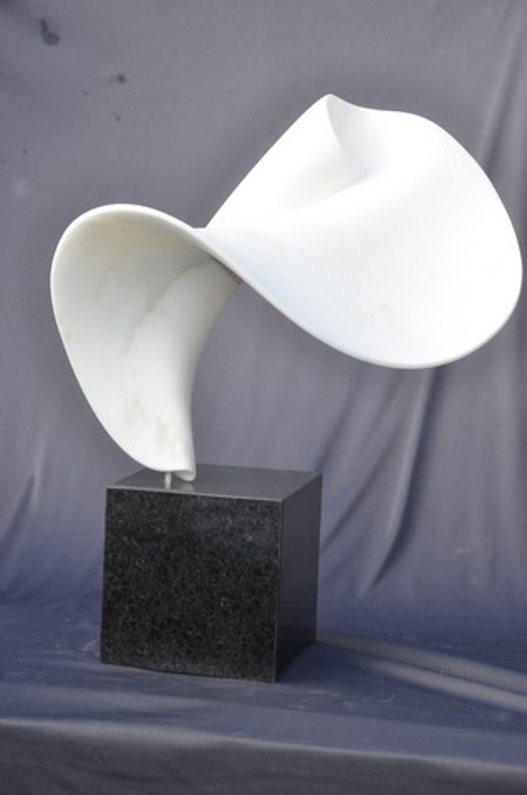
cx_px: 264
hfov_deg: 15.6
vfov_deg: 23.4
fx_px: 1919
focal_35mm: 87
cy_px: 398
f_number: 7.1
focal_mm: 58
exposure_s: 1/250
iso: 320
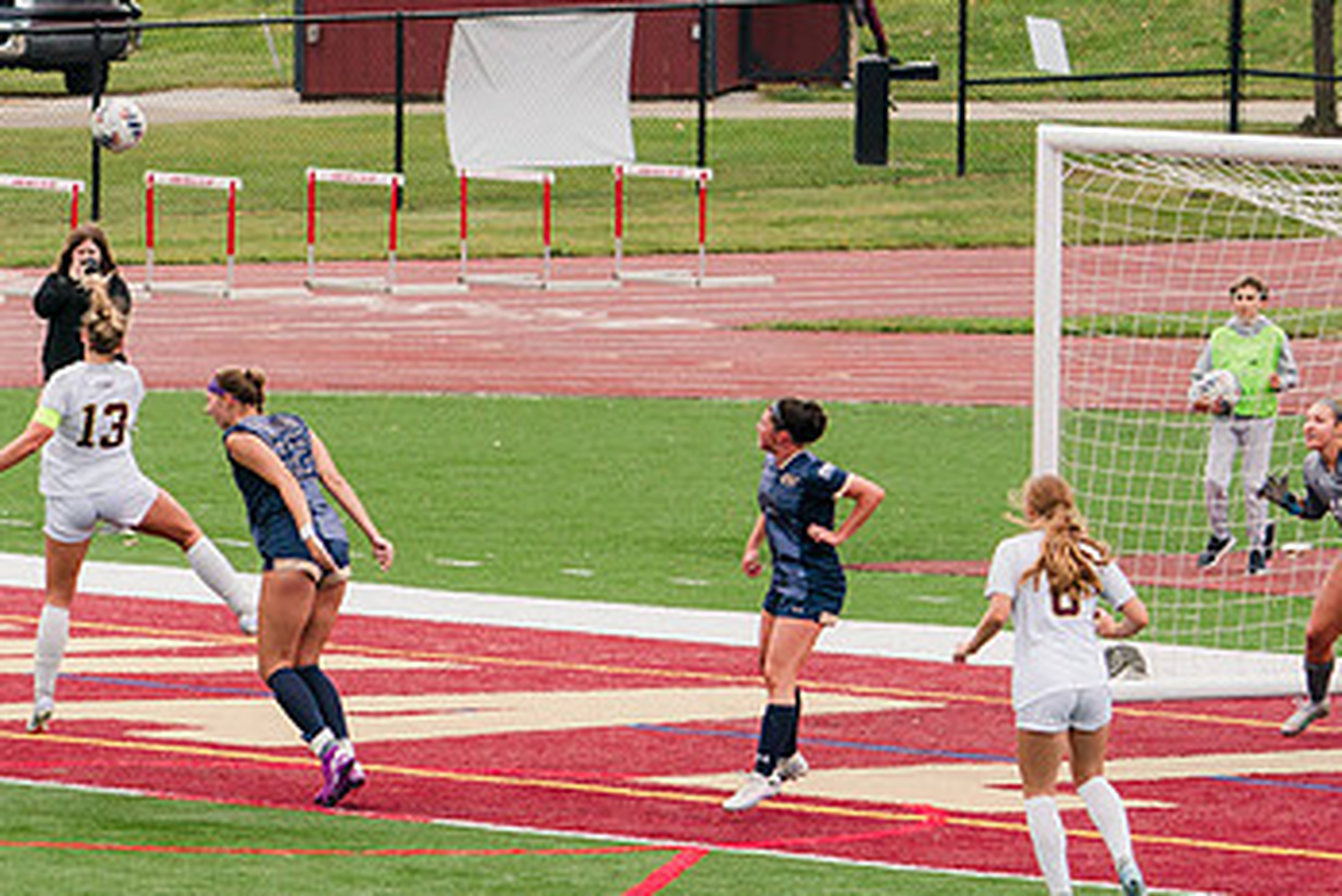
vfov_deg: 3.2
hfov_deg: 4.8
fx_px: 16073
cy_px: 690
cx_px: 249
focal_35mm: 431
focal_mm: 200
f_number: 5.6
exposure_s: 1/1600
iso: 500
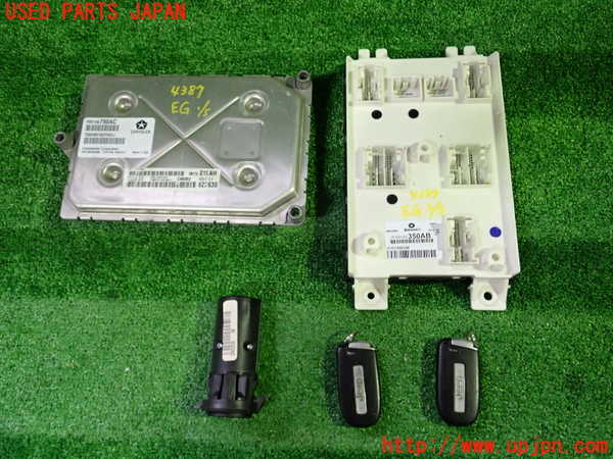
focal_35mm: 30
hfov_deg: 60.0
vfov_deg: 46.8
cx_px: 306
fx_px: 531
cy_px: 230
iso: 250
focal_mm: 5.4
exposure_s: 1/30
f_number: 2.3
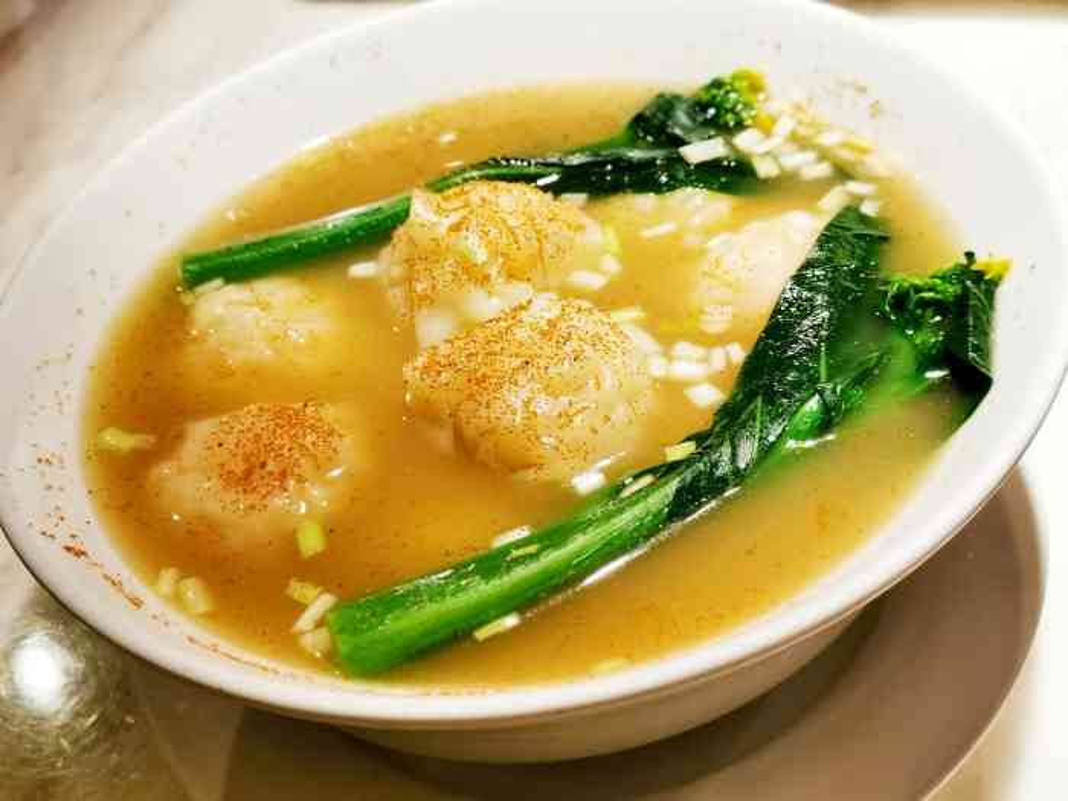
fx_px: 1543
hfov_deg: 38.2
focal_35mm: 50
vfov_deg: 29.1
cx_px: 534
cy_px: 400
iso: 64
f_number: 4
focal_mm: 4.75
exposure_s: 1/100
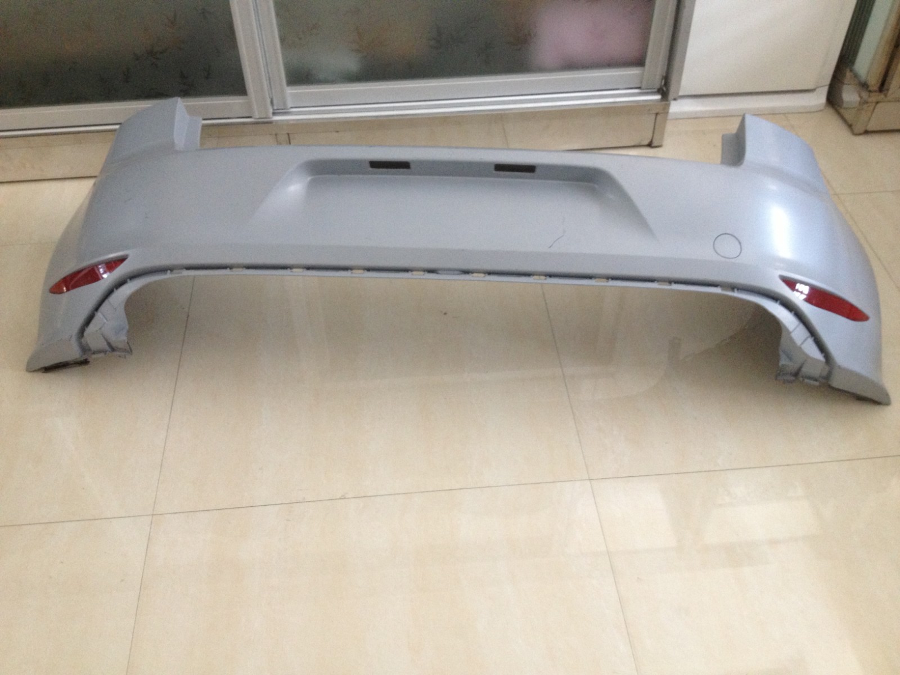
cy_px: 338
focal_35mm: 35
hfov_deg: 52.6
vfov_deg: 40.7
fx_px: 910
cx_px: 450
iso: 200
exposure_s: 1/20
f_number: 2.4
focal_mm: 4.28
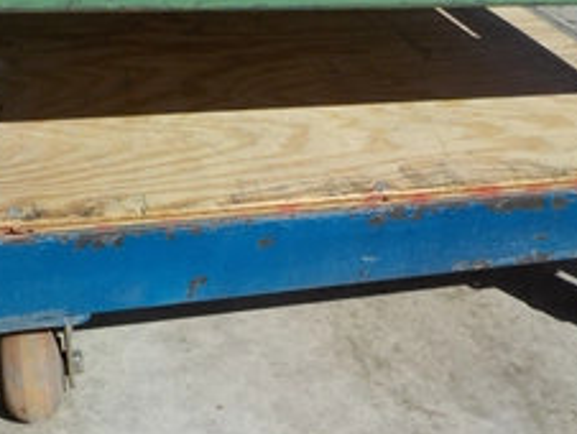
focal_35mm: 53
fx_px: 884
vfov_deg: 27.4
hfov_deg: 36.1
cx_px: 309
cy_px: 296
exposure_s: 1/2000
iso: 125
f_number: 3.3
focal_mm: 4.1
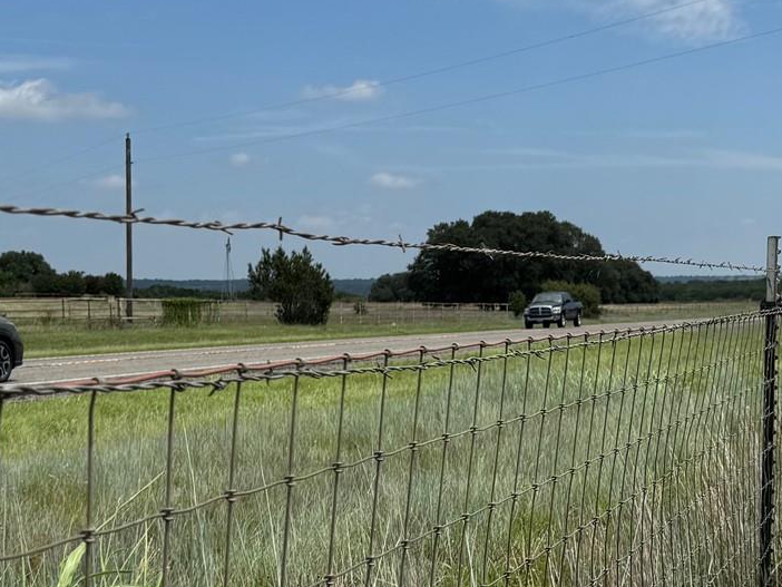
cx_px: 620
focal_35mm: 70
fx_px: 1582
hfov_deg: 27.2
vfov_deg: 20.9
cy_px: 395
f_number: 1.78
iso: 80
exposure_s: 1/6410
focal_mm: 6.76
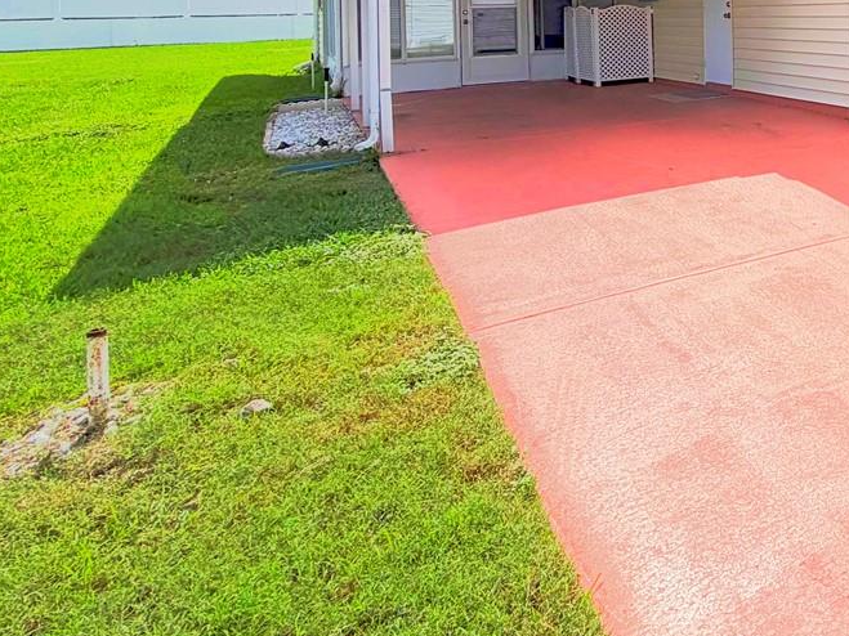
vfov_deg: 37.5
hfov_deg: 40.8
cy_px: 6
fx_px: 834
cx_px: 978
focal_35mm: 34
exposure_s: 1/2165
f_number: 2.2
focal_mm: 2.22
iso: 20
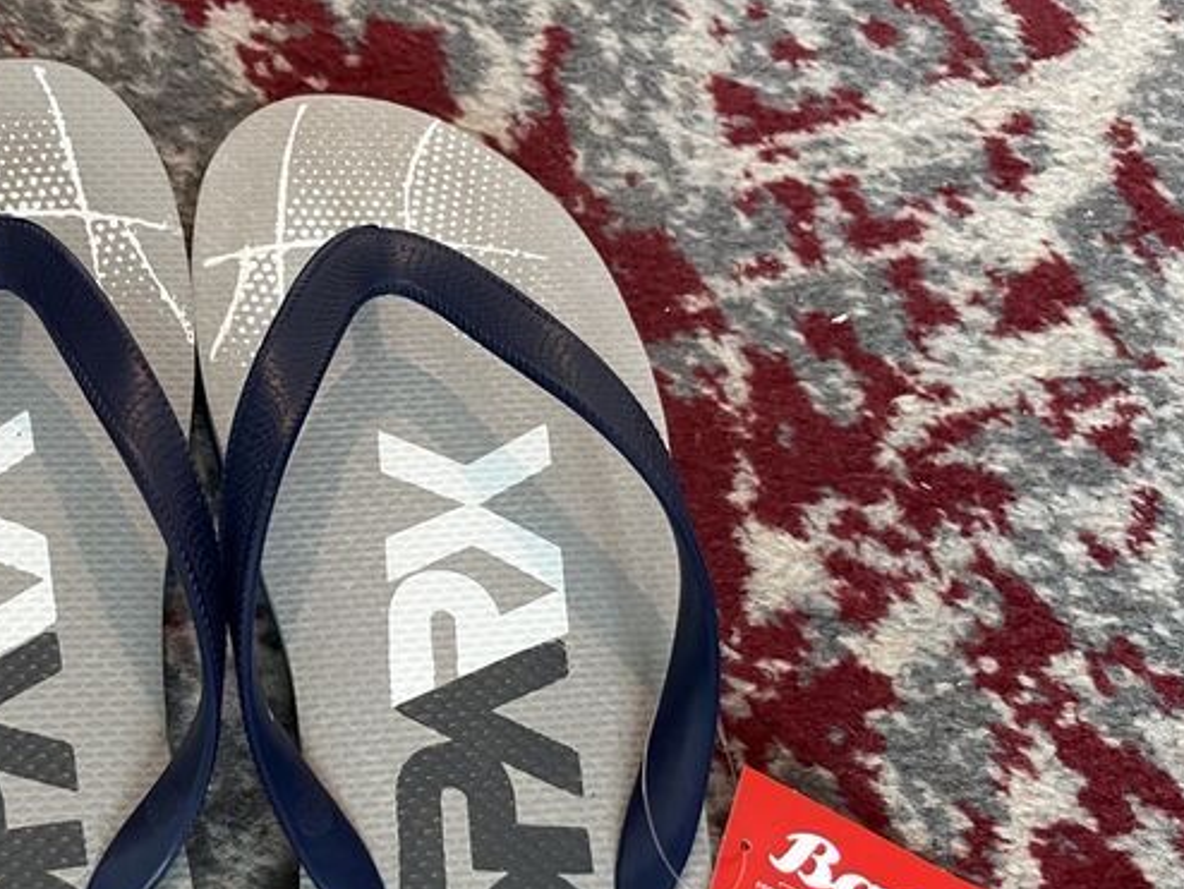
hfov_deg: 45.6
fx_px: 1369
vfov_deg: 35.1
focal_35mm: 40
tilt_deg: -64.8
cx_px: 340
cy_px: 678
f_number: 1.6
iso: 400
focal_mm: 5.1
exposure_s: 1/60
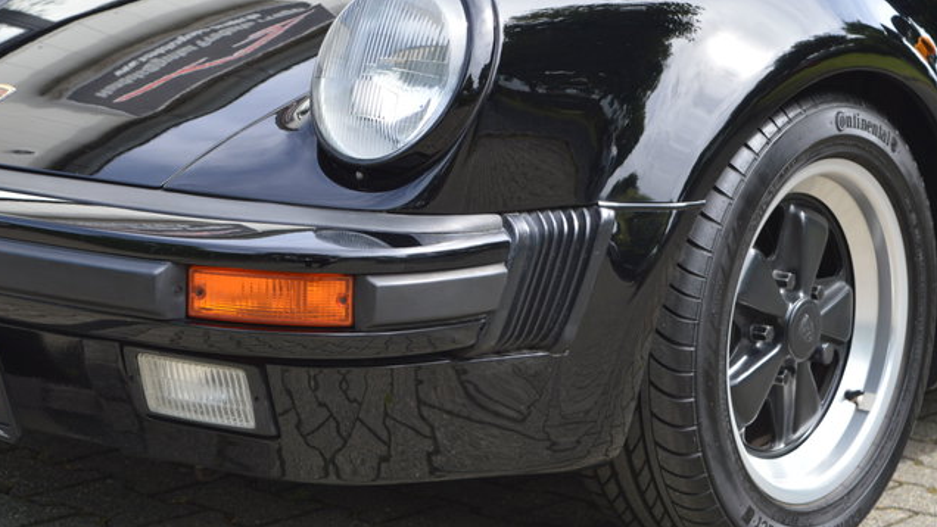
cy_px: 257
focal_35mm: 91
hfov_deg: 23.4
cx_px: 432
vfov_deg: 13.3
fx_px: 2261
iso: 100
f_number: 6.3
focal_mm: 48
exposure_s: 1/160
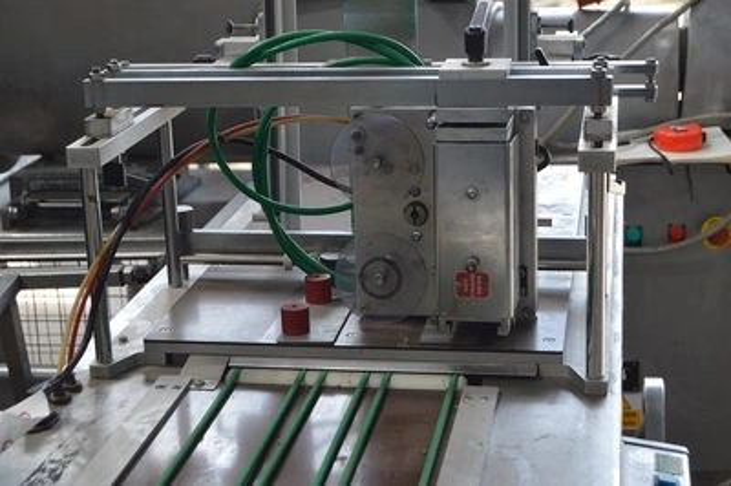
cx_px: 366
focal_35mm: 72
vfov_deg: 18.9
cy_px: 243
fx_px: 1461
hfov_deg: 28.1
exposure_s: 1/80
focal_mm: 48
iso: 400
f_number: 8
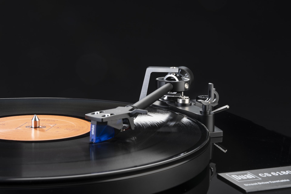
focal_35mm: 70
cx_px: 146
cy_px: 97
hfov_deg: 28.8
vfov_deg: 19.5
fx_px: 566
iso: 100
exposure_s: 1/125
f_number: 22
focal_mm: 70
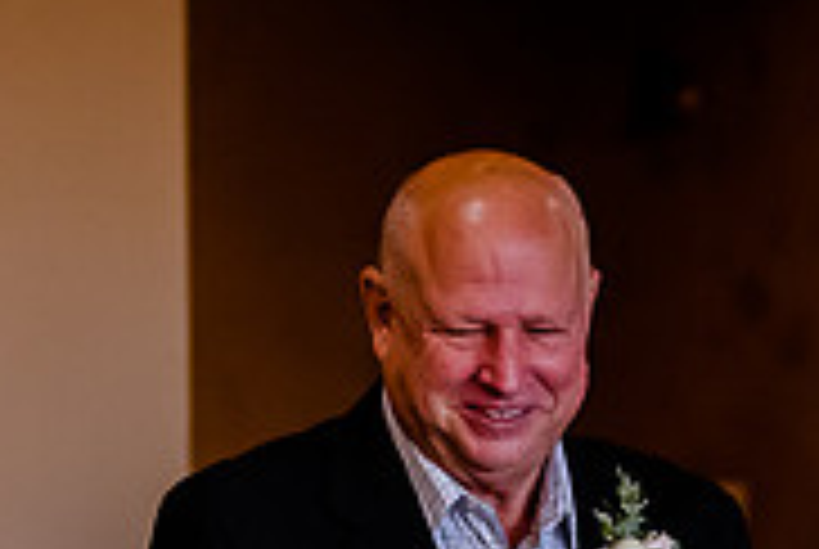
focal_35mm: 306
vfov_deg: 4.5
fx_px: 6973
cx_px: 341
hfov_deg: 6.7
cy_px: 638
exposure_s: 1/200
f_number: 2.8
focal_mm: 78
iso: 2500
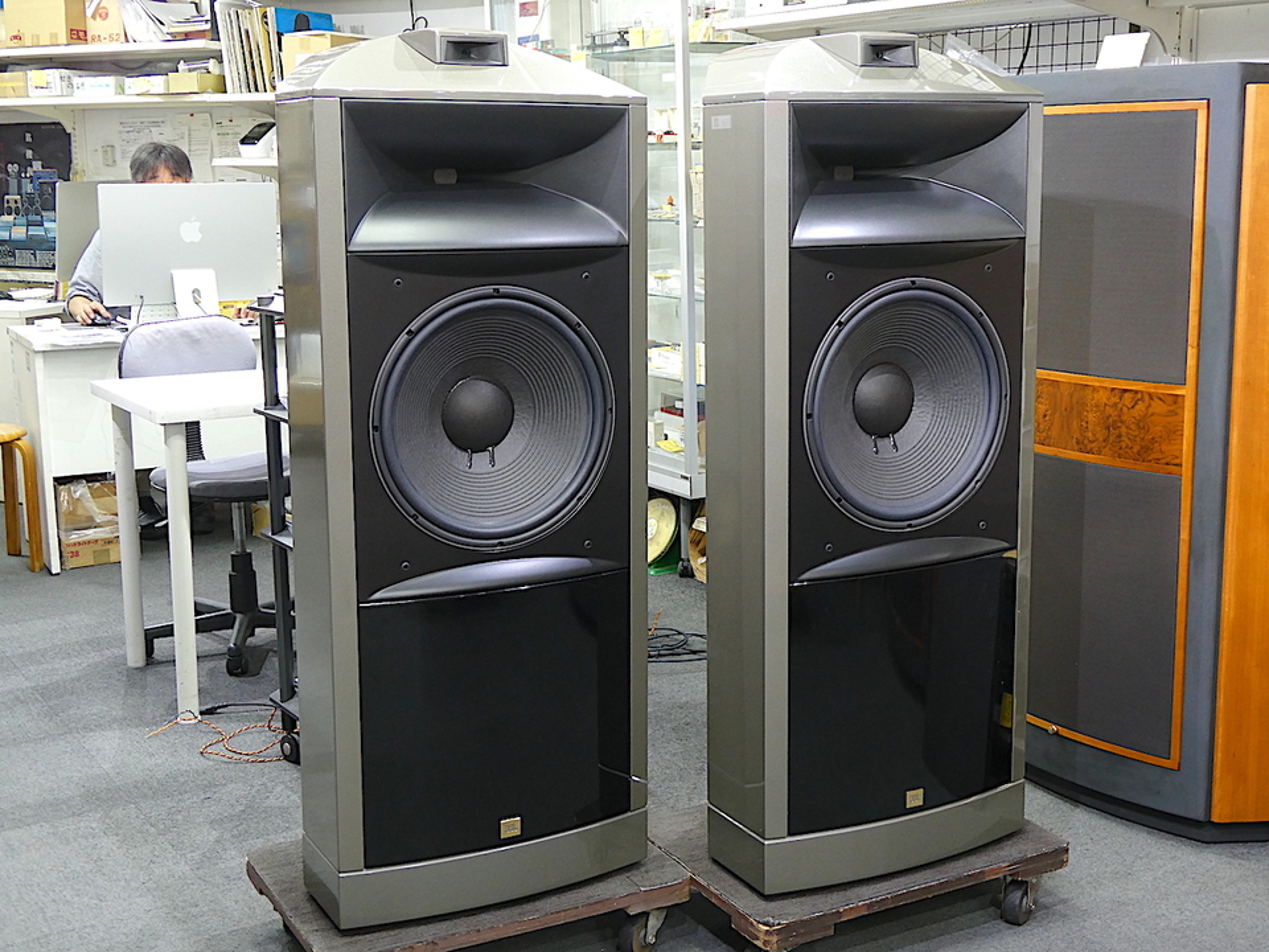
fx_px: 1613
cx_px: 634
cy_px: 476
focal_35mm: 44
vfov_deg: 32.9
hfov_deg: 42.9
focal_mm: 7.8
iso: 200
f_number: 3.9
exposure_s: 1/4
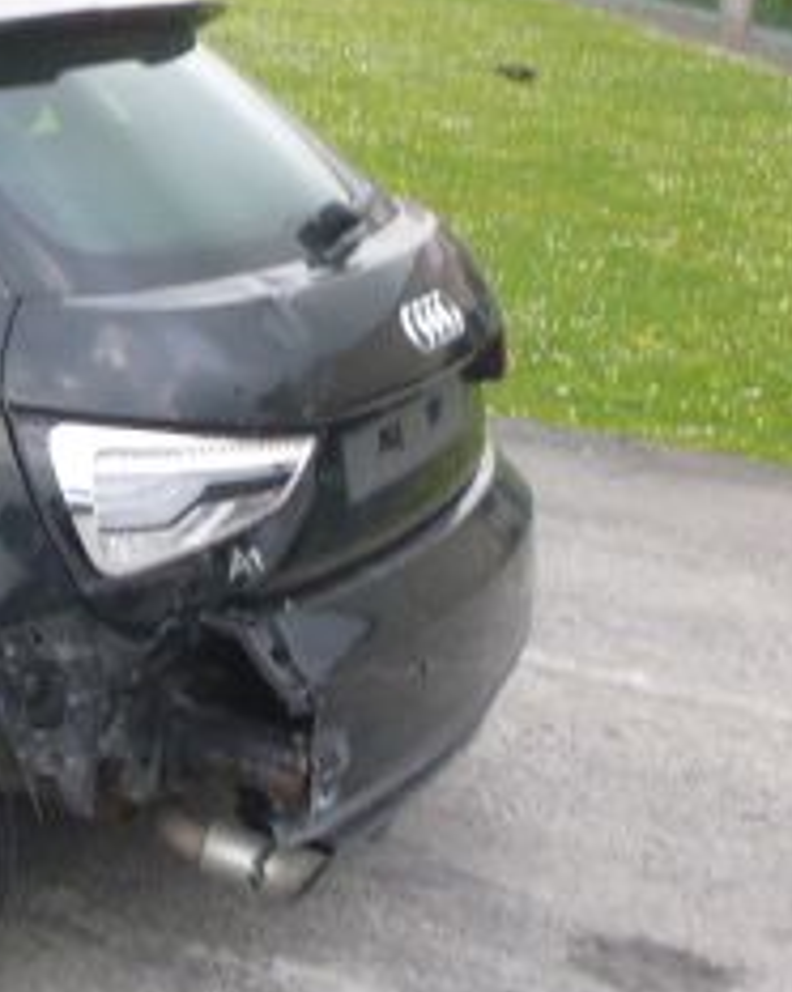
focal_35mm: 67
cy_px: 281
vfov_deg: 28.0
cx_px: -481
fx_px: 1966
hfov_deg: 19.2
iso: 100
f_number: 3.9
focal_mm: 4.5
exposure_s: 1/80
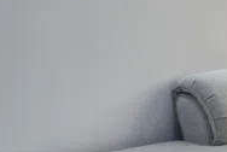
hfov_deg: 10.9
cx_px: 611
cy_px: 127
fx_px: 928
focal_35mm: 147
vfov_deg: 9.3
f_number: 1.5
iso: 50
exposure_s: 1/121
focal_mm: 5.7
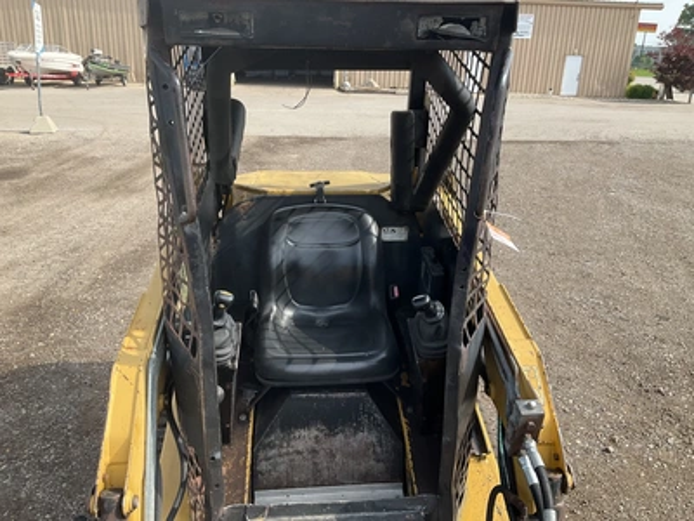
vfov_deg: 48.2
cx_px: 347
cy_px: 260
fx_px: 581
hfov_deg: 61.7
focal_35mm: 29
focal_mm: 3
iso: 25
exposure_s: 1/759
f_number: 1.8
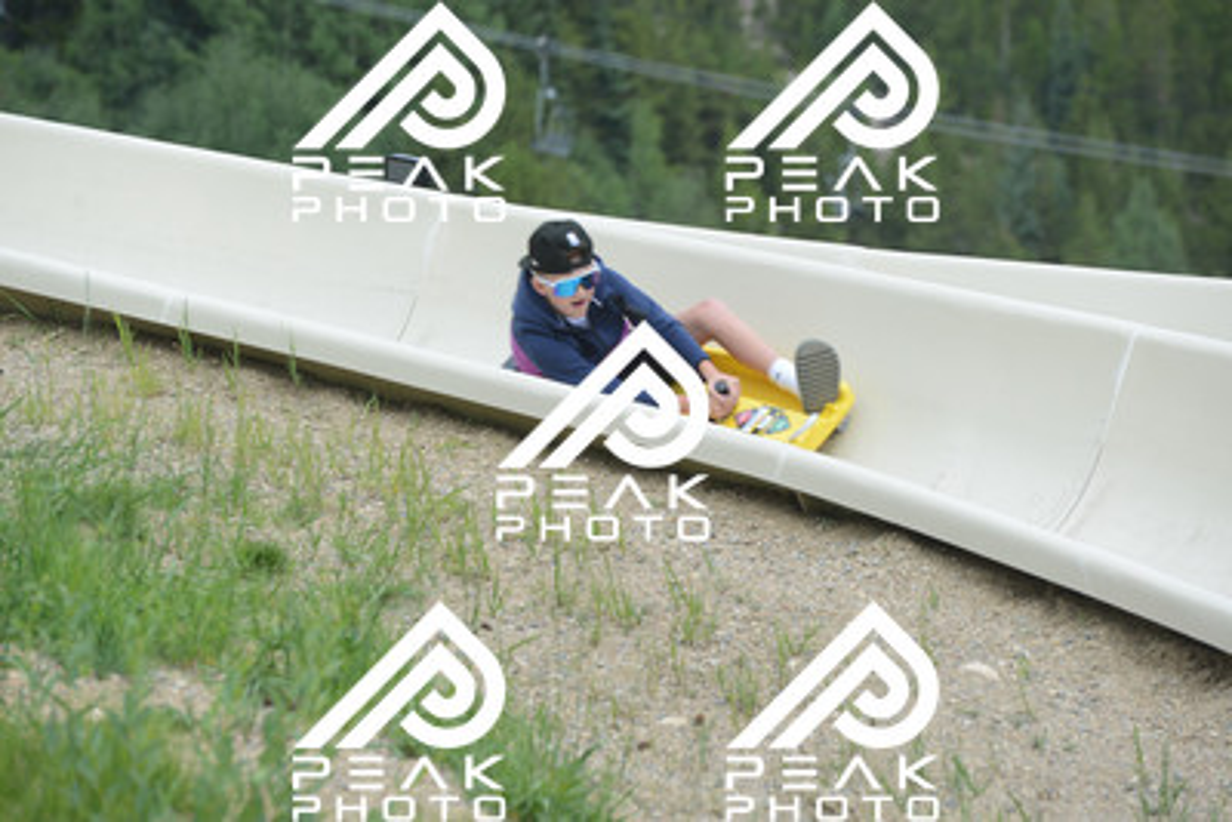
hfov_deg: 10.5
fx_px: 6675
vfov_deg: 7.0
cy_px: 411
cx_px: 616
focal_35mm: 195
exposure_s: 1/640
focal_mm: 195
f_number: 6.3
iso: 400
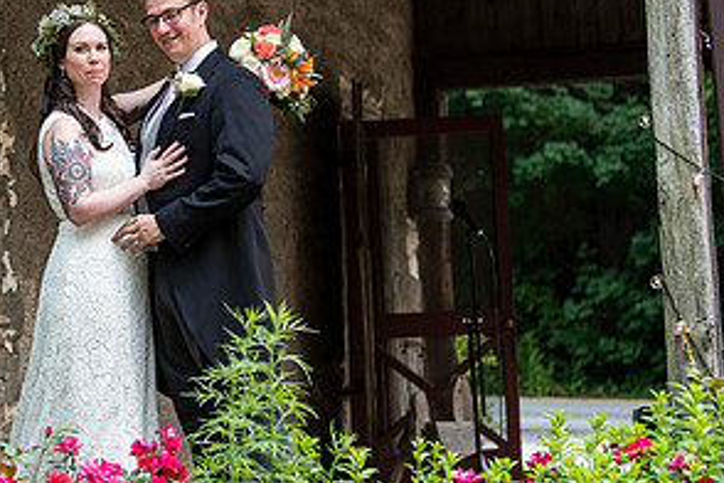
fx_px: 2775
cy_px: 171
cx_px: 118
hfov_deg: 14.8
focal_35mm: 138
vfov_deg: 9.9
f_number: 2.8
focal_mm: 70
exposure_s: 1/2000
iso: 640
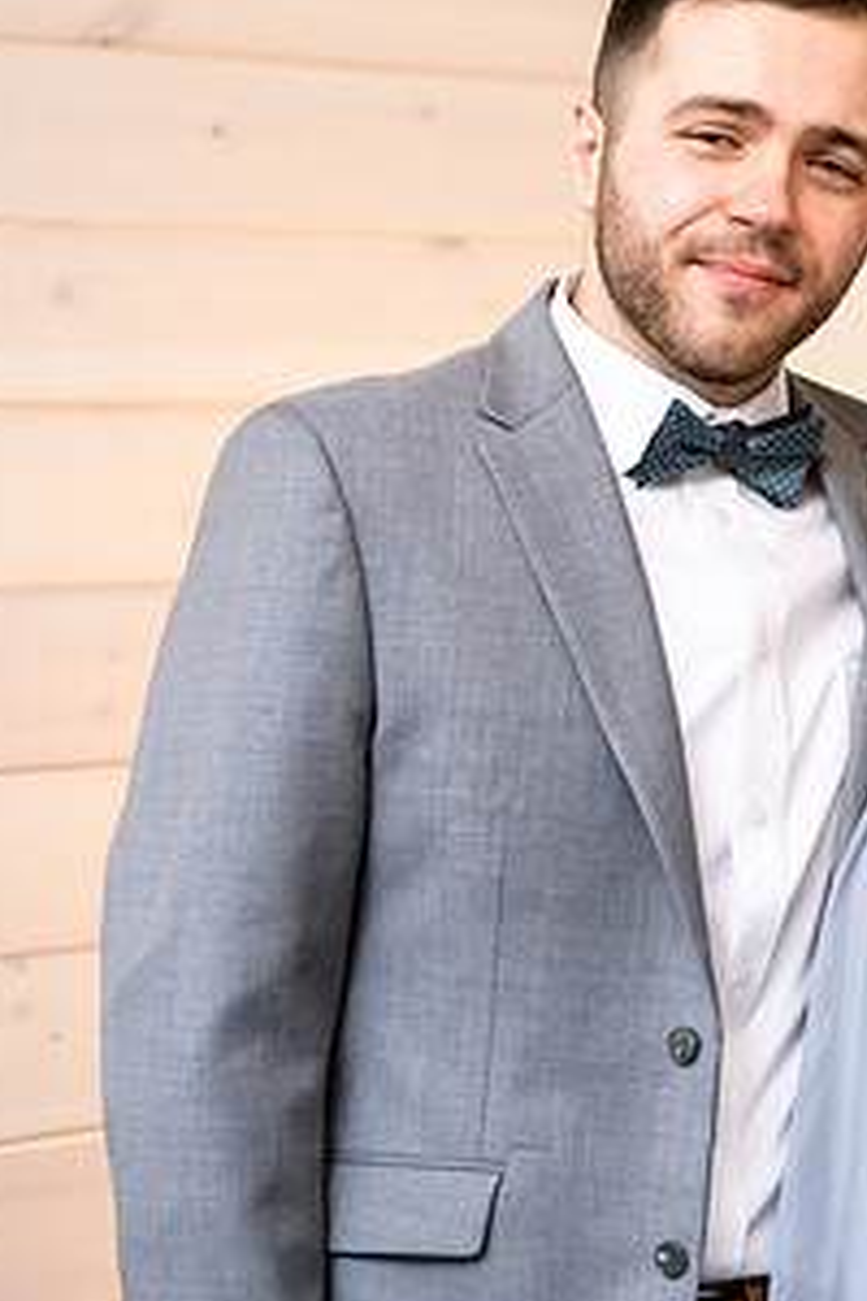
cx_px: 921
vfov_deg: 18.3
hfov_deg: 12.1
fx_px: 4046
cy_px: 590
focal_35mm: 112
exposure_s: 1/100
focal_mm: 56
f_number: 2.8
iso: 400
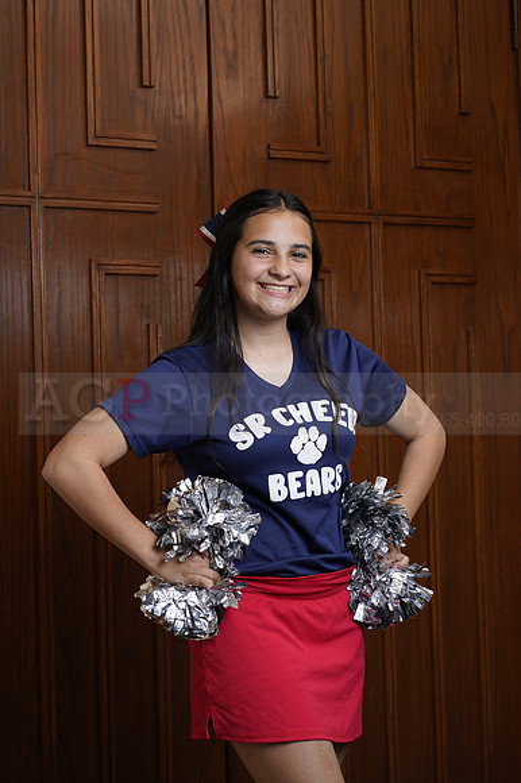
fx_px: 1847
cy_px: 392
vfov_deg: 23.9
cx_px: 260
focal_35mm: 85
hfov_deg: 16.1
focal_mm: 85
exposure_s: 1/250
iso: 200
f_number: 5.6
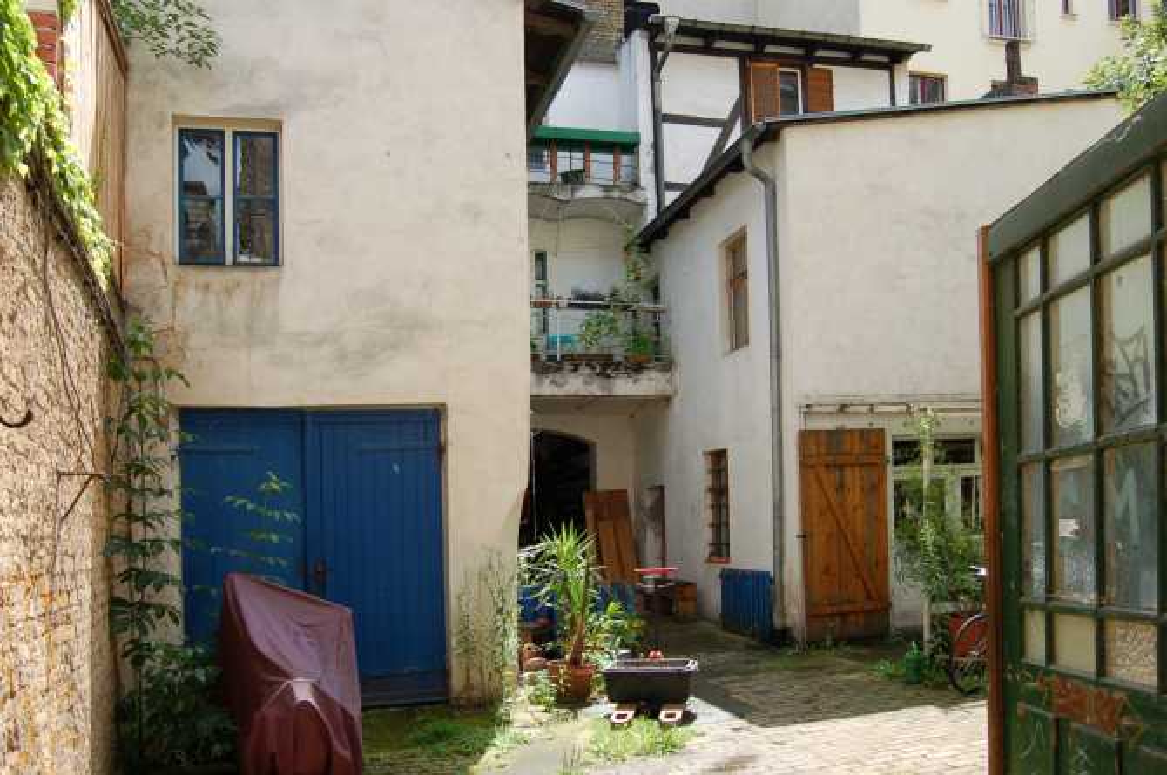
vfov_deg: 43.5
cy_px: 388
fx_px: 971
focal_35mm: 30
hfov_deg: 62.0
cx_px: 584
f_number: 7.1
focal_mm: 20
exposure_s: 1/200
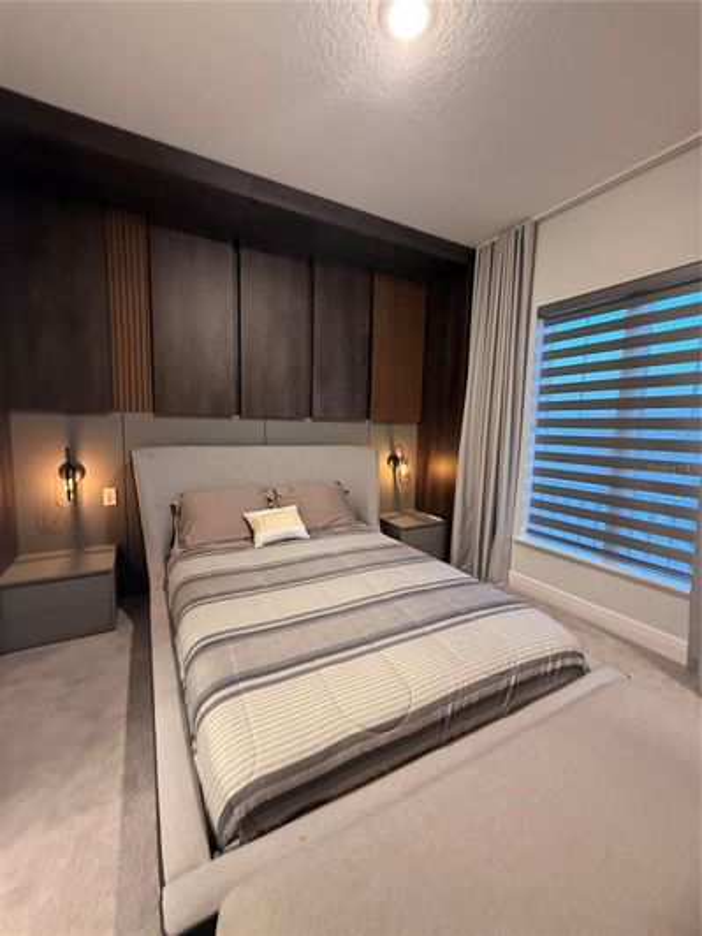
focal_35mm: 14
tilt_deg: -7.8
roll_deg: -1.6
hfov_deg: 85.7
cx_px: 351
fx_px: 379
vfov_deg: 102.1
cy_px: 468
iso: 640
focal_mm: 2.22
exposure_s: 1/60
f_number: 2.2
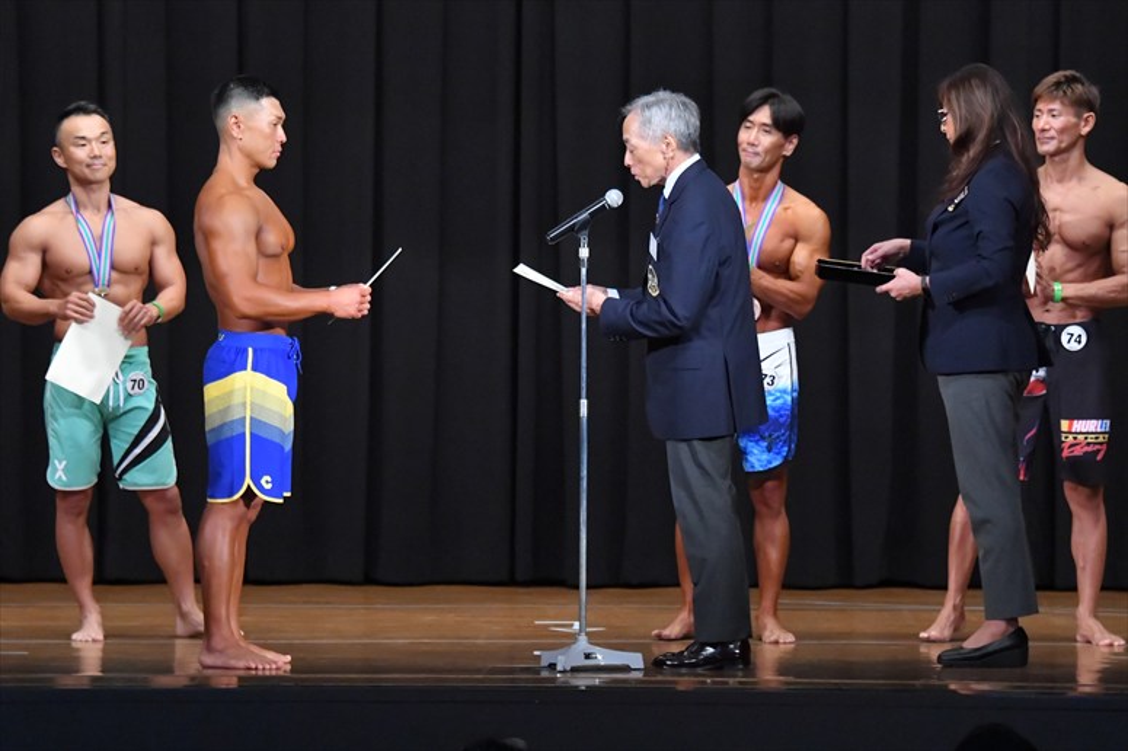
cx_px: 564
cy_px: 376
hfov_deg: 10.2
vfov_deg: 6.8
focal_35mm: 202
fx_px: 6326
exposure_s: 1/400
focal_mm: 135
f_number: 5.6
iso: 8000
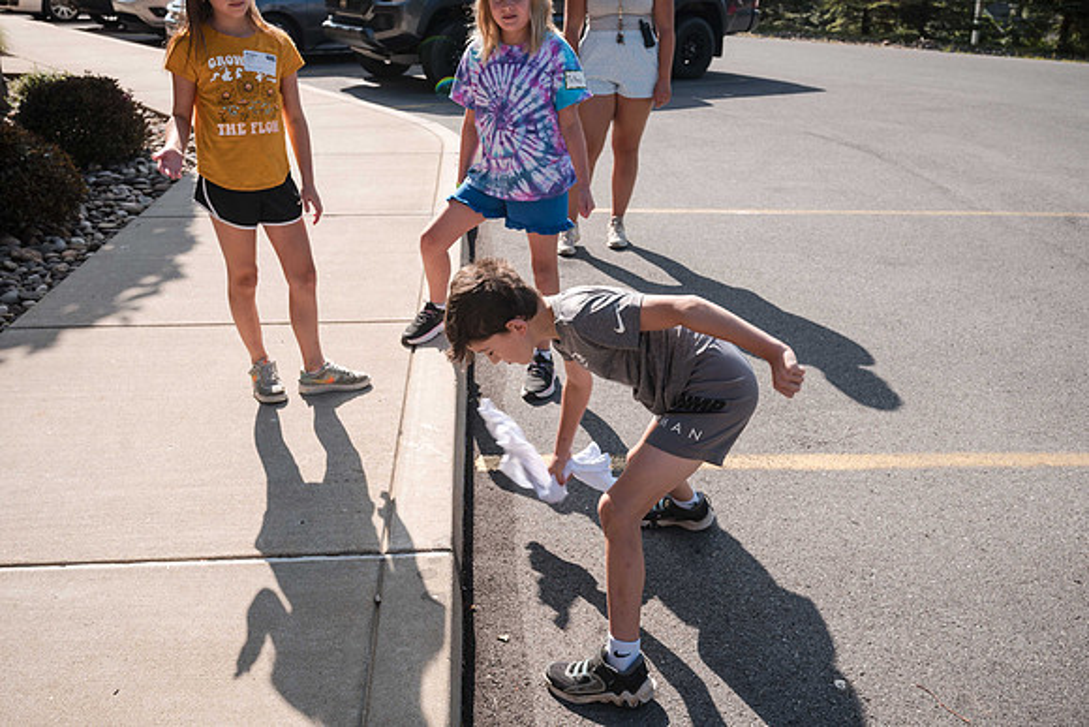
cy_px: 360
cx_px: 538
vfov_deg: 41.6
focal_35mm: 32
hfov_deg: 59.4
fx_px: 955
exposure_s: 1/320
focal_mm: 30
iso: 100
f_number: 6.3
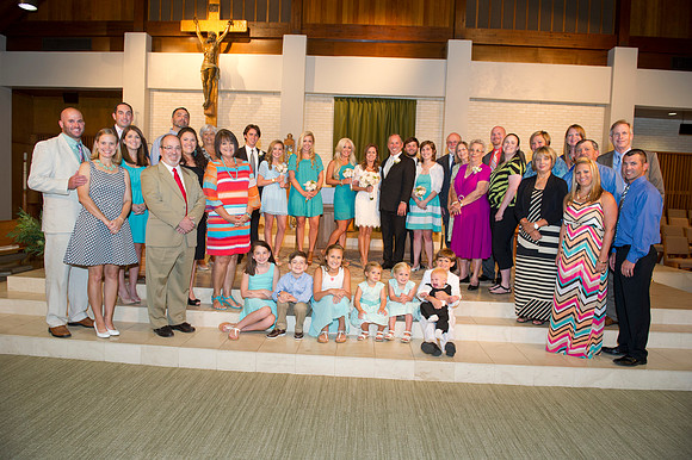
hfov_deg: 73.8
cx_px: 346
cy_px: 230
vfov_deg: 53.1
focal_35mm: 24
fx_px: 461
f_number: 4
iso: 1250
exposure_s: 1/125
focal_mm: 24
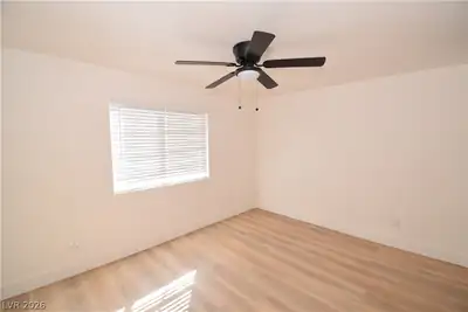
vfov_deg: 77.4
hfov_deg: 100.4
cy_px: 156
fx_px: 195
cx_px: 234
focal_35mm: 15
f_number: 5.6
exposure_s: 1/30
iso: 200
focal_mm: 10
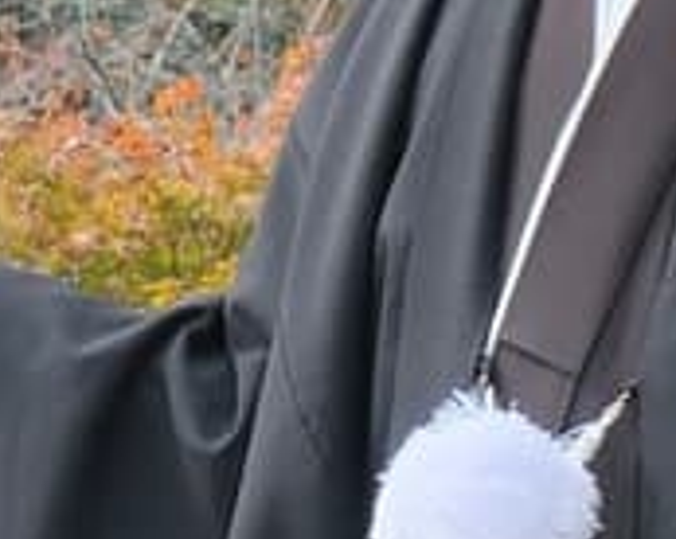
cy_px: -629
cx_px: -324
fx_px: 11391
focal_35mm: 570
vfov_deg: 2.7
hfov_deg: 3.4
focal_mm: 48.5
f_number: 9
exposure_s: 1/250
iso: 800
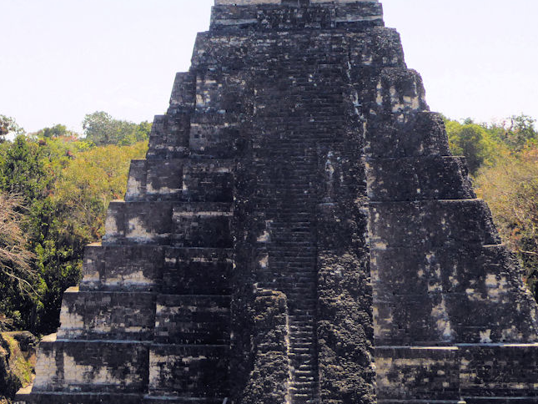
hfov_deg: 20.8
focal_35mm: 93
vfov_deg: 15.9
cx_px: 110
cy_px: 164
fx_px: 1446
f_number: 4.1
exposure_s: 1/800
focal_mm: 9
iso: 100
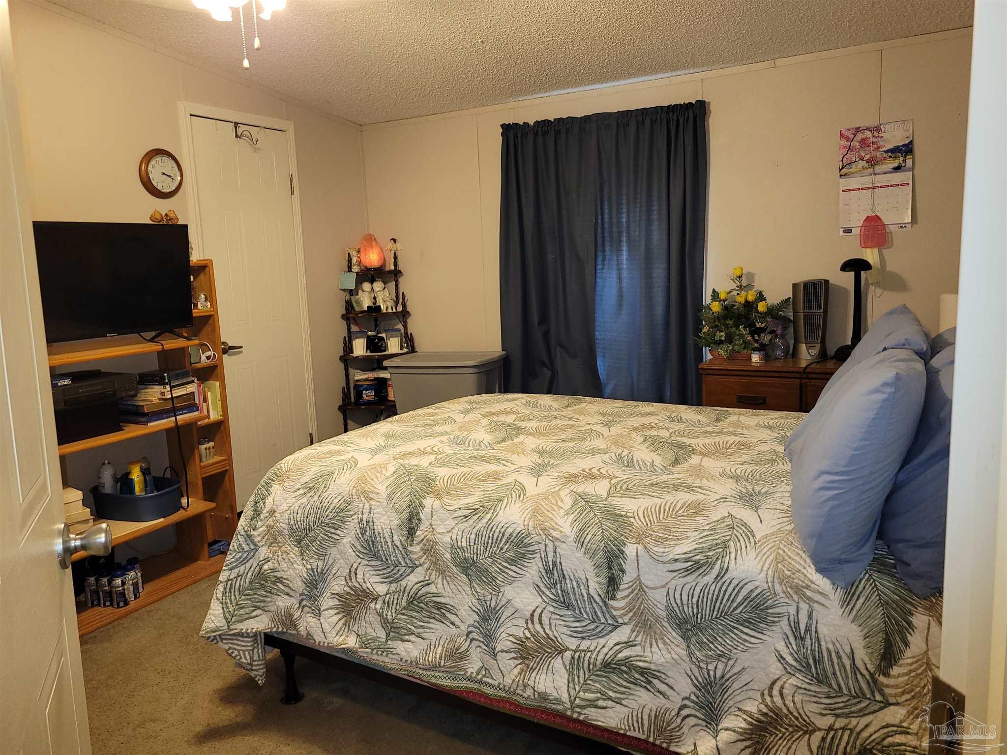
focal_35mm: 26
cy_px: 378
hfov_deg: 67.3
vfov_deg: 53.1
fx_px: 756
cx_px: 504
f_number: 1.8
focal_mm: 5.4
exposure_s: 1/24
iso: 160
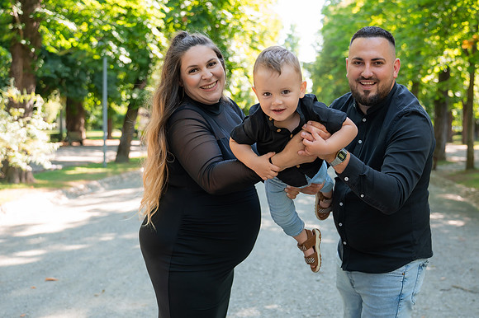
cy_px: 166
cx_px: 295
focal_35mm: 47
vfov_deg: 28.6
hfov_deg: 41.7
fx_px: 624
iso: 320
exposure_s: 1/320
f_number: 2.8
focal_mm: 35
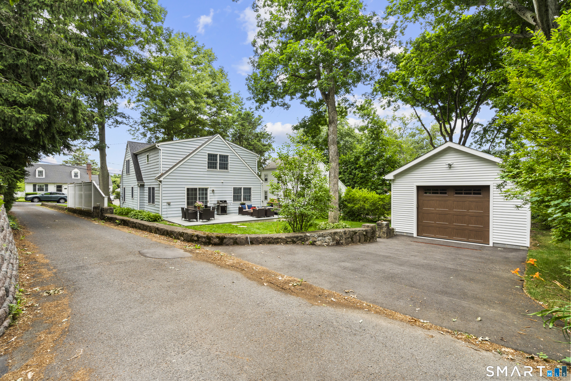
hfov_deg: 96.7
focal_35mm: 16
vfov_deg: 73.7
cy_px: 190
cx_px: 286
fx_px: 254
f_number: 9
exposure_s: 1/5
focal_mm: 16
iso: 200
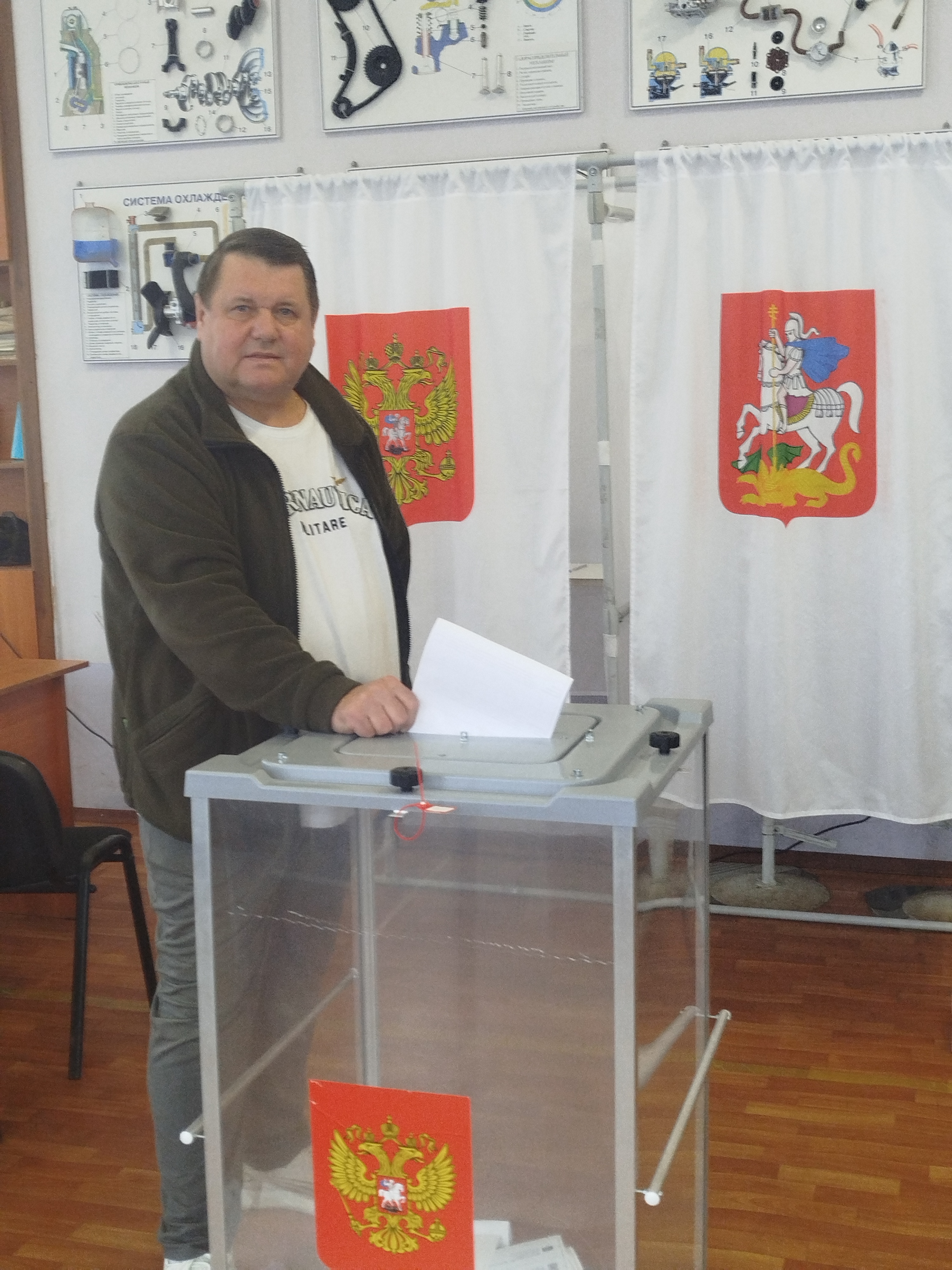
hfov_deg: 35.1
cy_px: 635
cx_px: 476
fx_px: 1503
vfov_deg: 45.8
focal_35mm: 41
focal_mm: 5.31
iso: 400
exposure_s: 1/33
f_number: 1.7
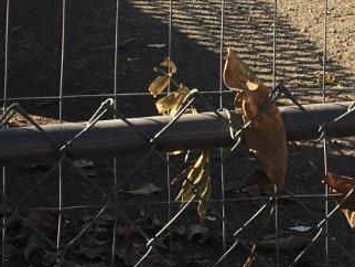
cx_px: 415
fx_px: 1386
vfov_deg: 10.4
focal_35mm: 135
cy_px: -193
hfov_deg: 14.2
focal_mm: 4.15
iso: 25
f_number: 2.2
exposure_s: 1/1148
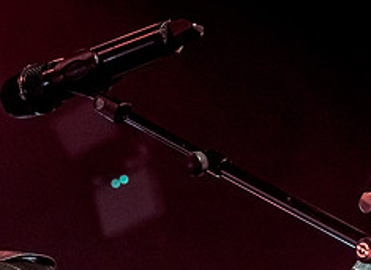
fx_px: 2683
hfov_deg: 7.9
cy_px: 257
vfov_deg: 5.7
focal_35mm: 253
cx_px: -19
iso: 800
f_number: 4
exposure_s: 1/200
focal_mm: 47
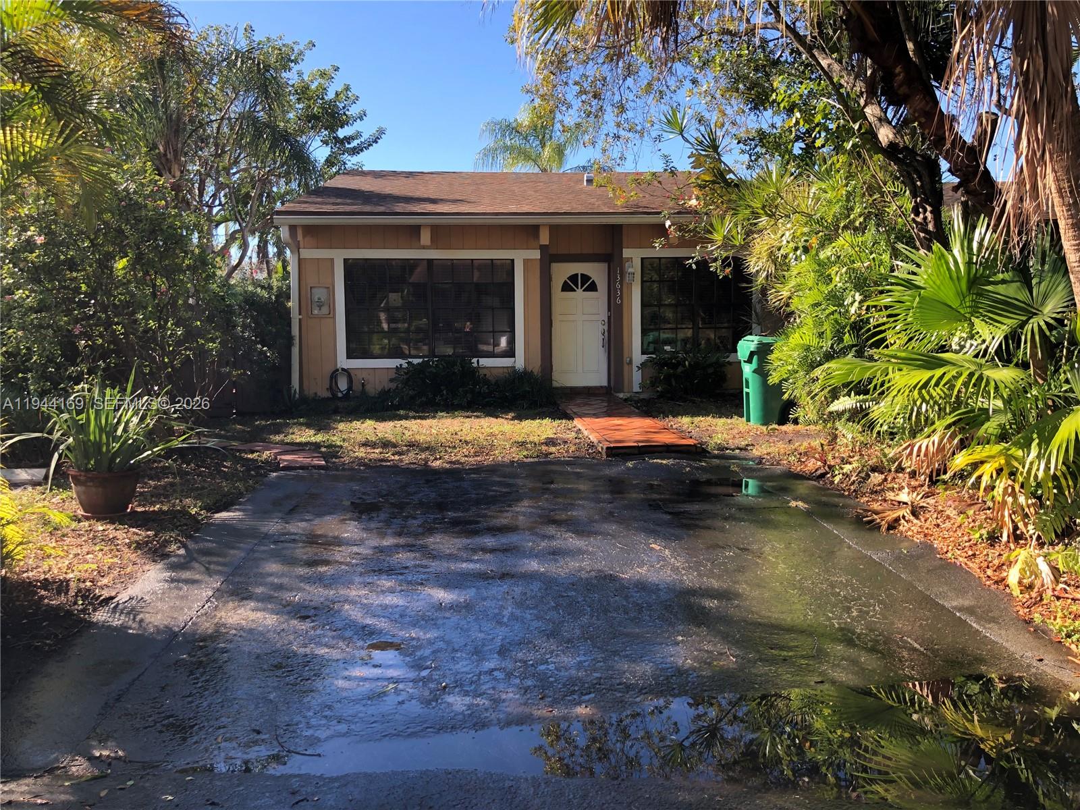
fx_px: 874
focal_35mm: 28
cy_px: 405
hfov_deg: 63.4
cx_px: 540
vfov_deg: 49.7
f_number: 1.8
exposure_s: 1/209
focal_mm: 3.99
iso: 20
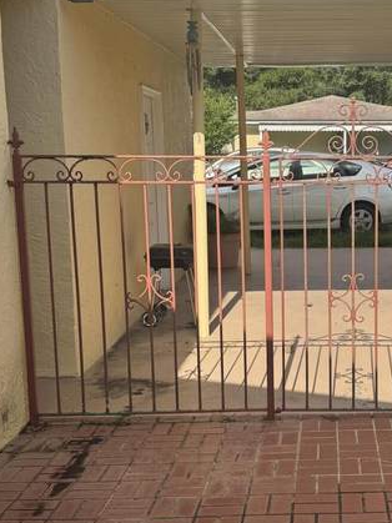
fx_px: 831
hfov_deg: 25.8
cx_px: 343
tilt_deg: -10.0
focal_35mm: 55
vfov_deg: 34.9
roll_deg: +0.0
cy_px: 292
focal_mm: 6.76
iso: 80
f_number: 1.78
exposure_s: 1/3597
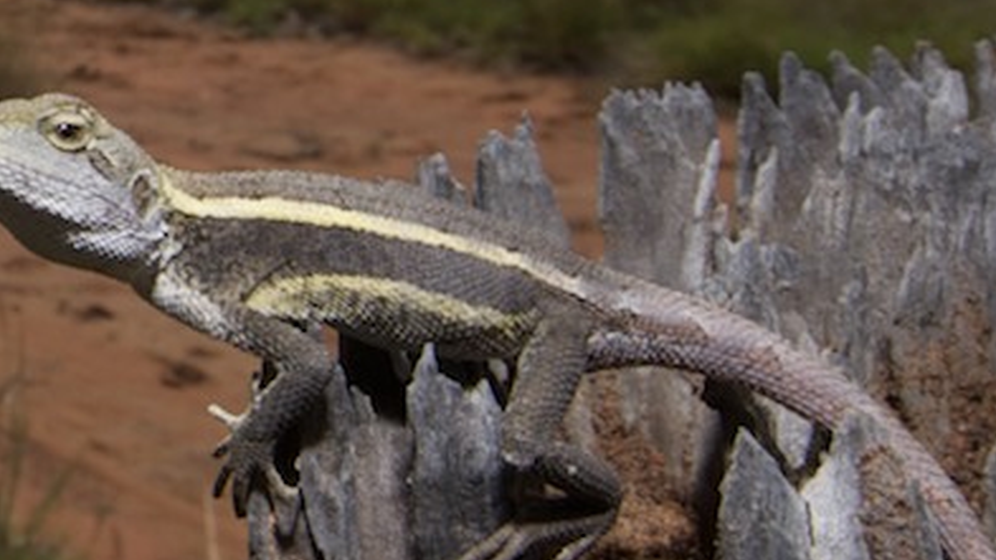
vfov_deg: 54.3
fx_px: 528
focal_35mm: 20
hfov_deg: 86.1
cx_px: 426
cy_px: 390
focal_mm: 10
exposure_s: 1/250
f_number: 13
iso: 100
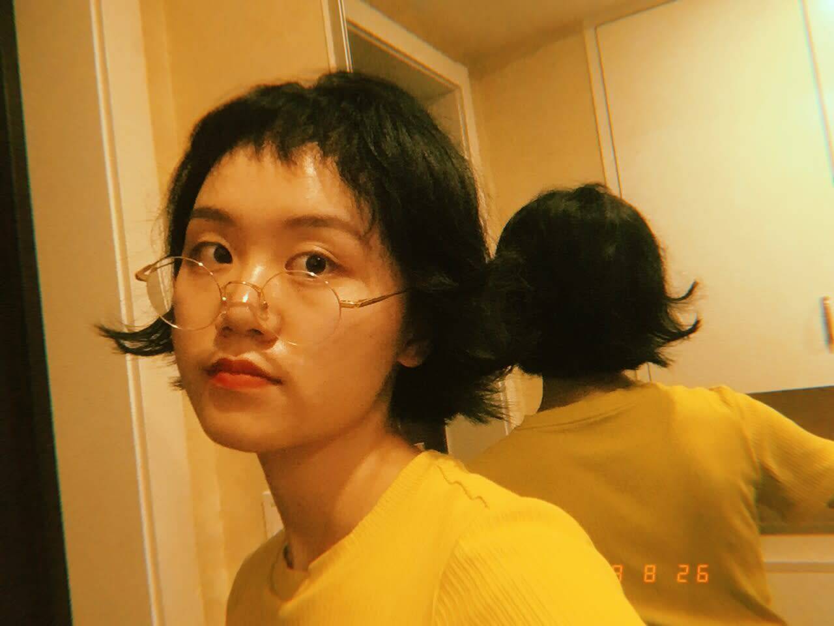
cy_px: 313
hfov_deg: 58.4
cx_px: 417
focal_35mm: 31
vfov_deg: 45.4
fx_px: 747
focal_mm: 2.1
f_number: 2.4
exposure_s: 1/17
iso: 640
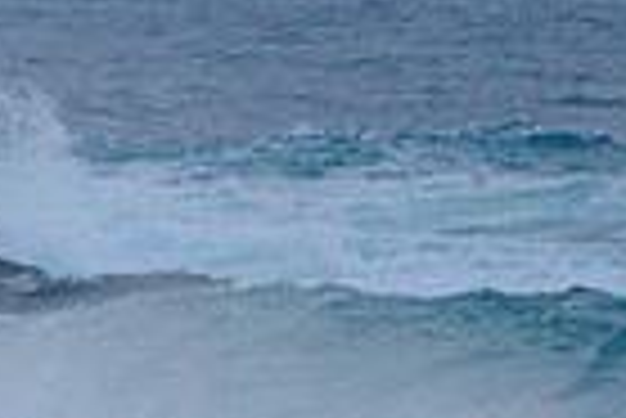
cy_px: 541
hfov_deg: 1.1
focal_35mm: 1846
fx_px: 32133
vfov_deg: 0.7
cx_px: -634
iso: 800
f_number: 5.6
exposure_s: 1/2000
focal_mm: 360
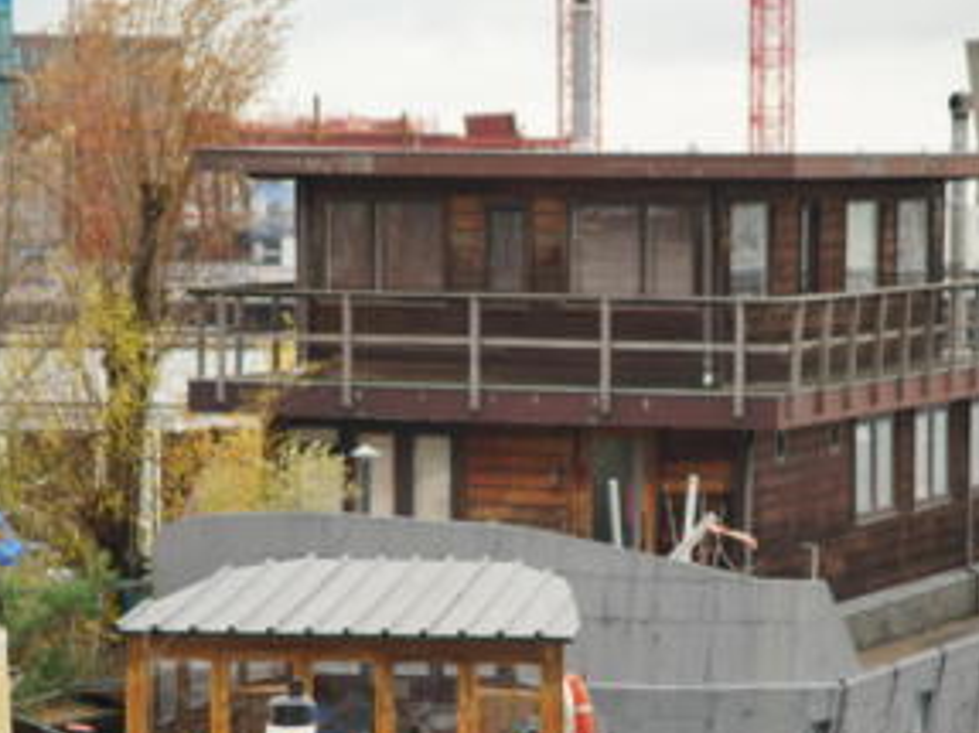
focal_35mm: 176
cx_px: 546
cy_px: 506
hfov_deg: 11.2
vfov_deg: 8.4
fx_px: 4976
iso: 320
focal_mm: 105
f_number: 4
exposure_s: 1/125
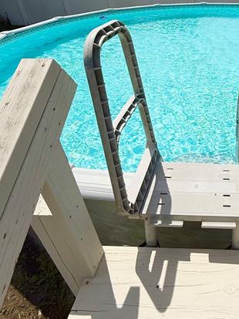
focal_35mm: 26
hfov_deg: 48.2
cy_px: 108
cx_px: 210
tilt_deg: -29.6
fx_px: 240
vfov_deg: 65.7
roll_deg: +0.0
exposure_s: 1/7634
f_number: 2.2
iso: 40
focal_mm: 2.22
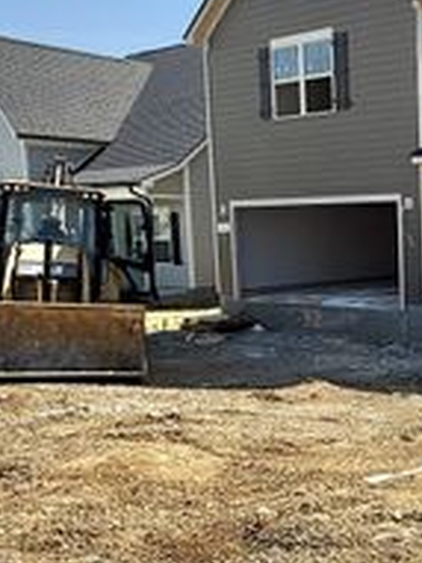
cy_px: 323
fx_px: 797
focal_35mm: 49
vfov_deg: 38.8
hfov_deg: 26.6
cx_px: 493
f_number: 2.2
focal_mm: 2.22
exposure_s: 1/1656
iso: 50
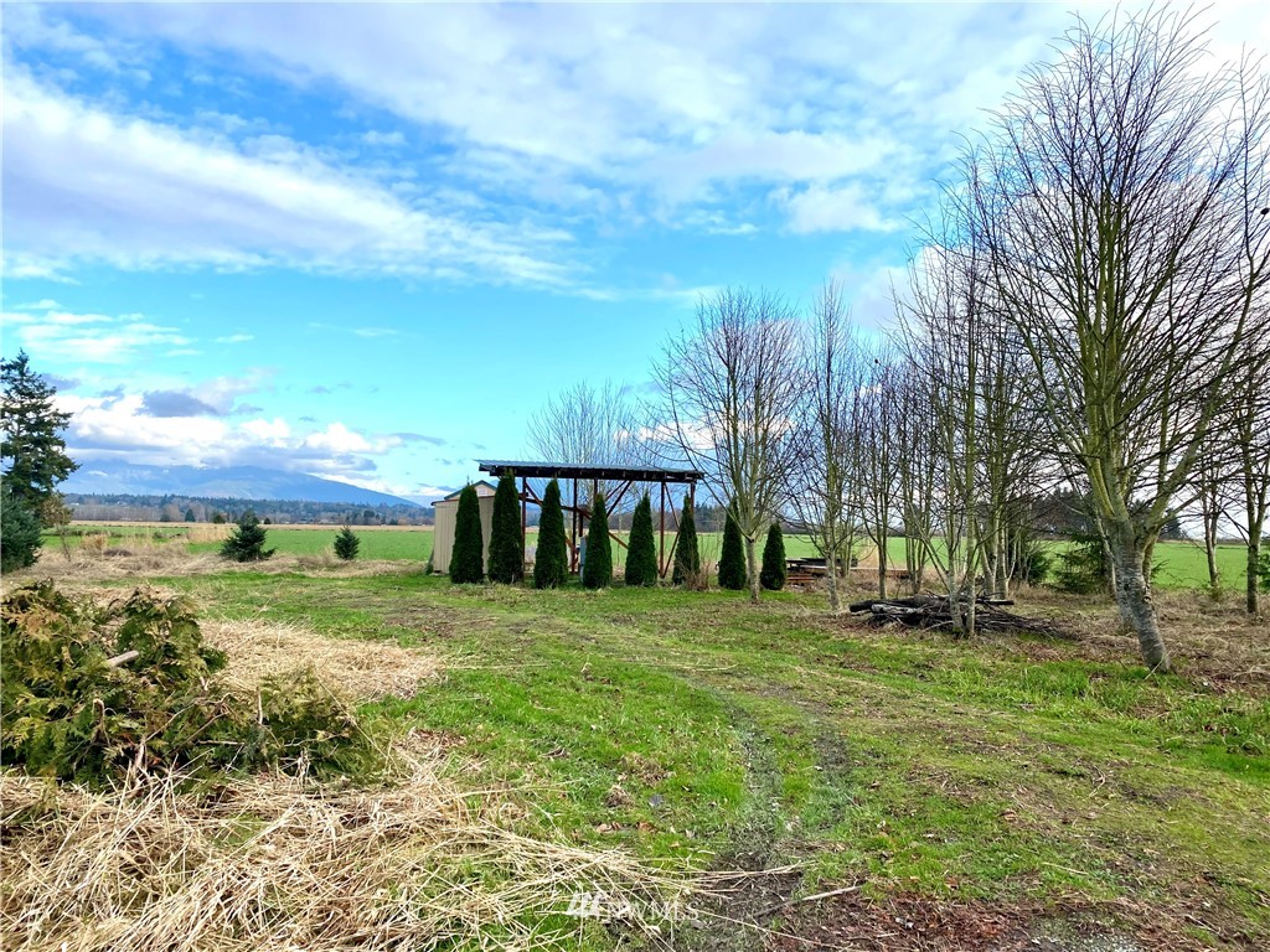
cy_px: 476
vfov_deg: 53.1
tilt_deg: +4.2
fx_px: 954
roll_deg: -0.8
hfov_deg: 67.3
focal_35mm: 26
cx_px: 635
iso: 32
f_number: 1.8
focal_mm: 4.25
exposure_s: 1/1316
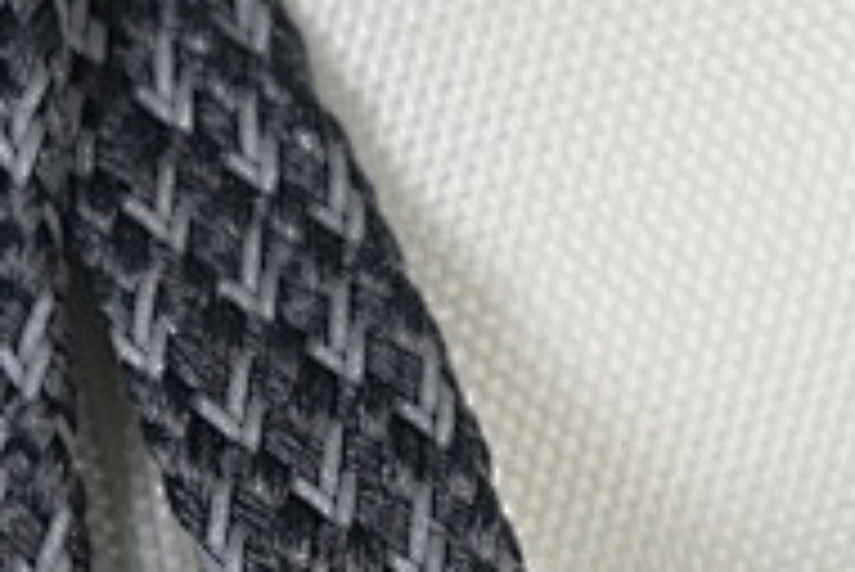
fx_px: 10125
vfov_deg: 3.2
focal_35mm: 426
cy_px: 153
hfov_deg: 4.8
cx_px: 716
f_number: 7.1
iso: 160
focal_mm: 50
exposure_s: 1/80
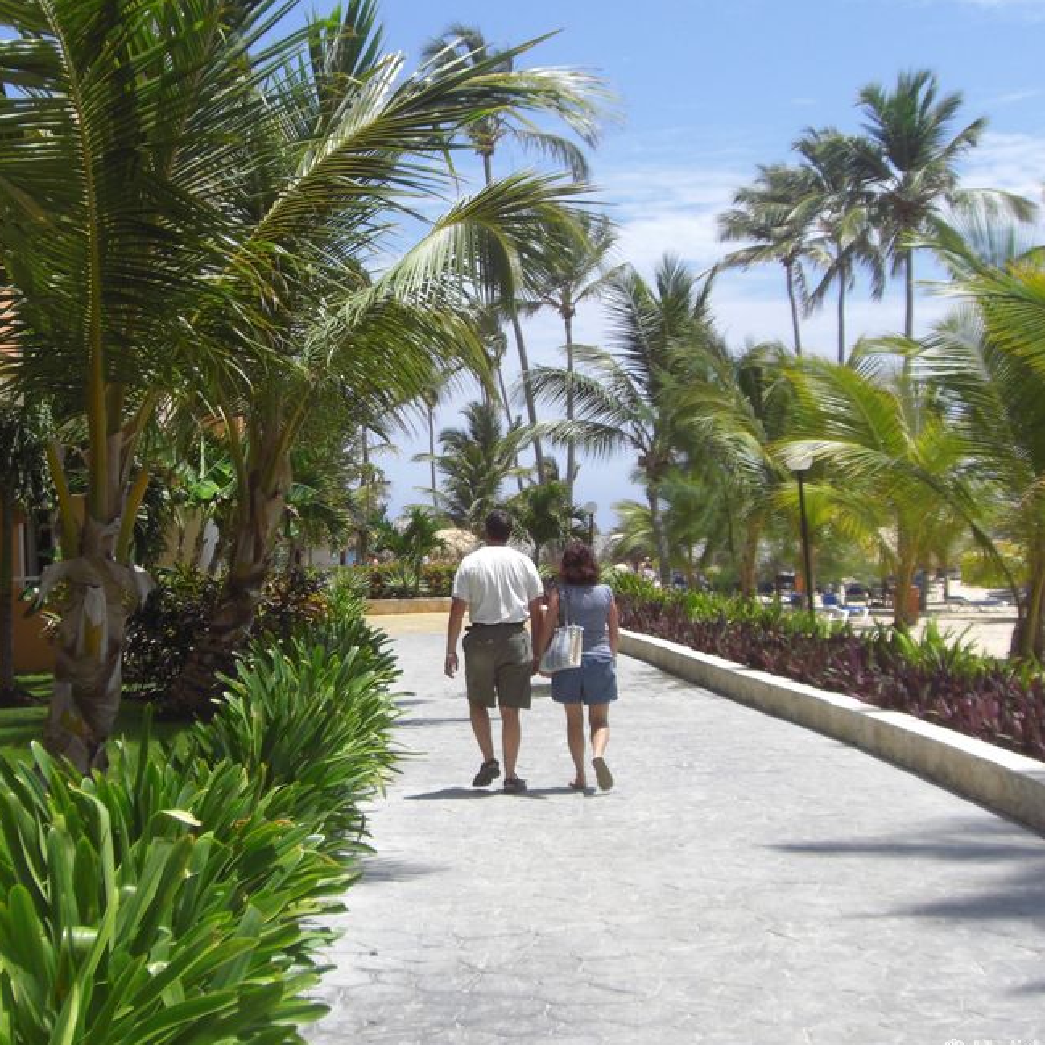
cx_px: 353
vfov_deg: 32.2
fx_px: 1810
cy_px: 459
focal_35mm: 53
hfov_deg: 32.0
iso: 64
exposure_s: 1/125
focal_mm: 6.2
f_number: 8
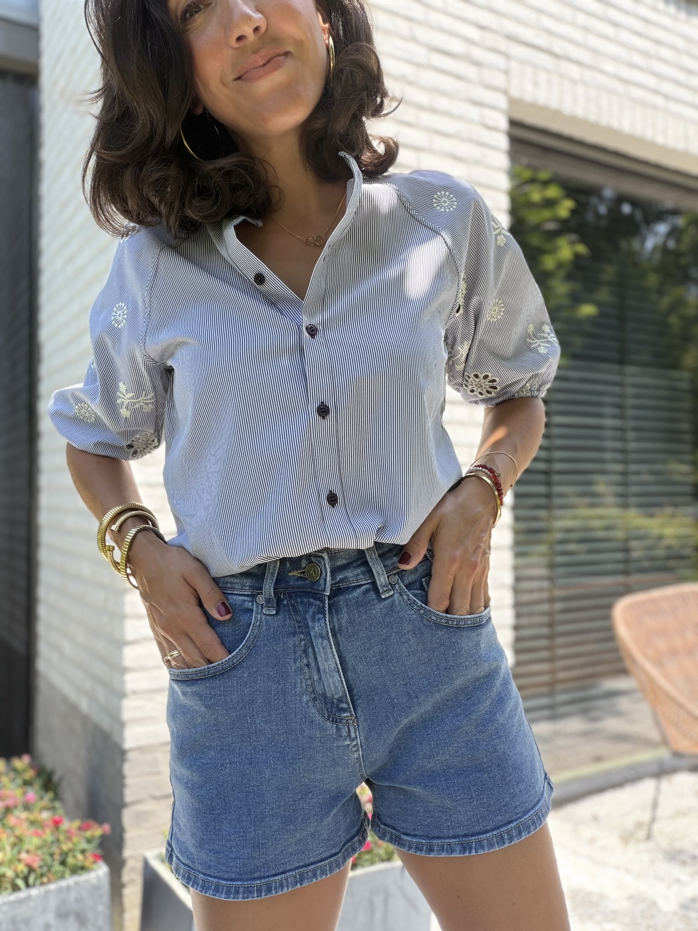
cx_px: 349
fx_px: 807
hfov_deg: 46.8
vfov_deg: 60.0
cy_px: 466
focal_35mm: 30
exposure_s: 1/300
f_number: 1.9
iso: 32
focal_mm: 2.71
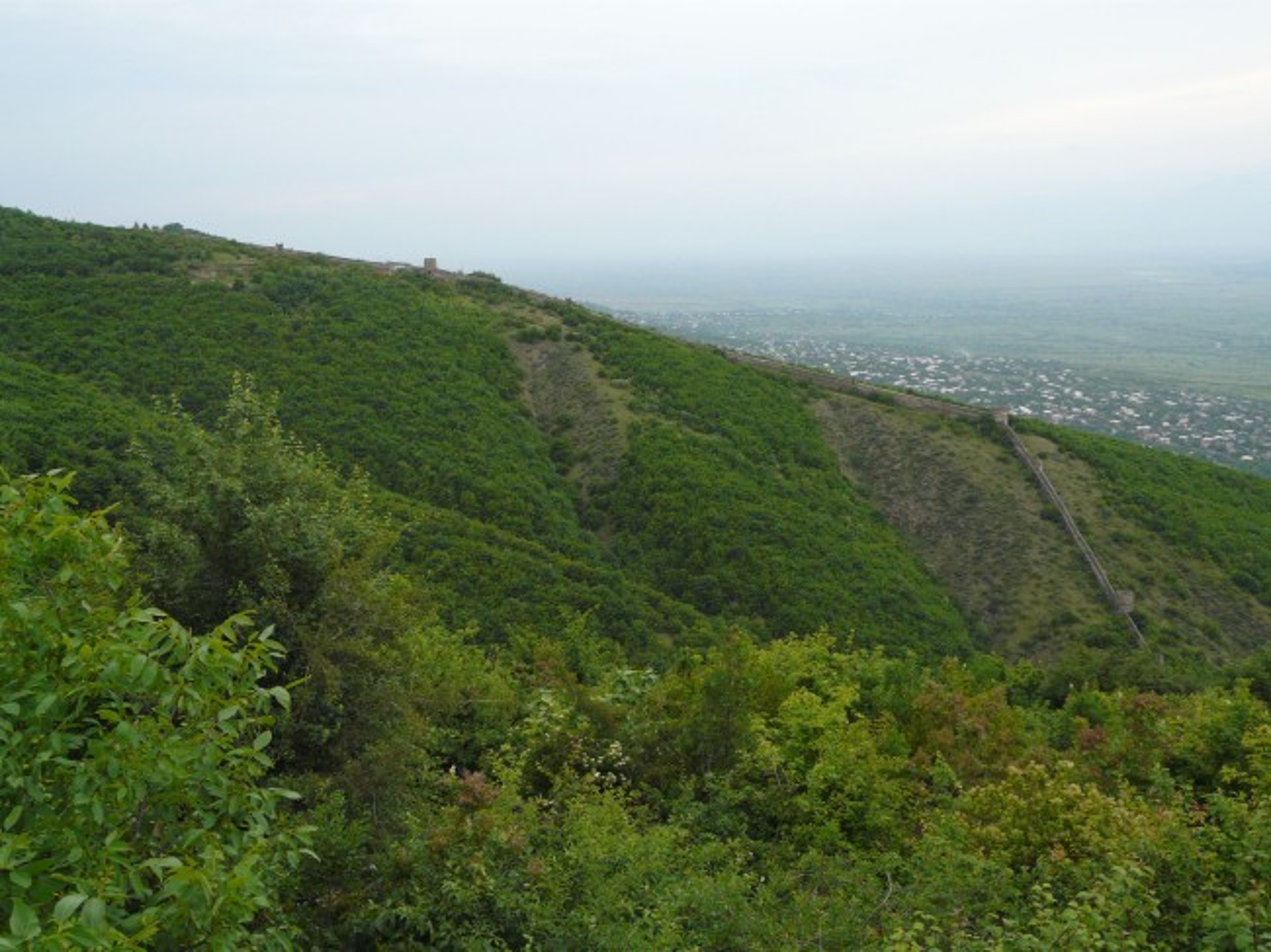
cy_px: 476
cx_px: 636
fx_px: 1358
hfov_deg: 50.2
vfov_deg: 38.6
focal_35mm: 37
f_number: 3.2
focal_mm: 6
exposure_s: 1/160
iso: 160
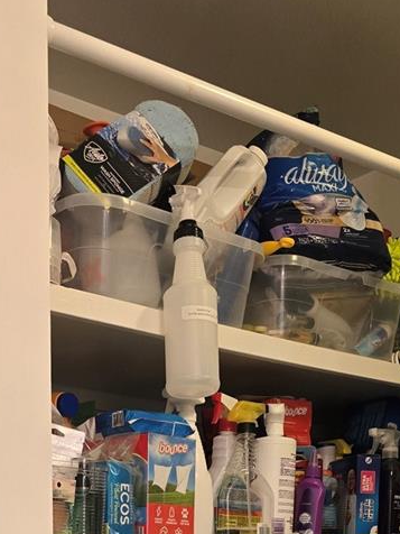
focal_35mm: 58
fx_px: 894
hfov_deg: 25.0
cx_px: 112
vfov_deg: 28.8
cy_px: 642
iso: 400
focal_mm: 6.3
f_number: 1.7
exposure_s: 1/120
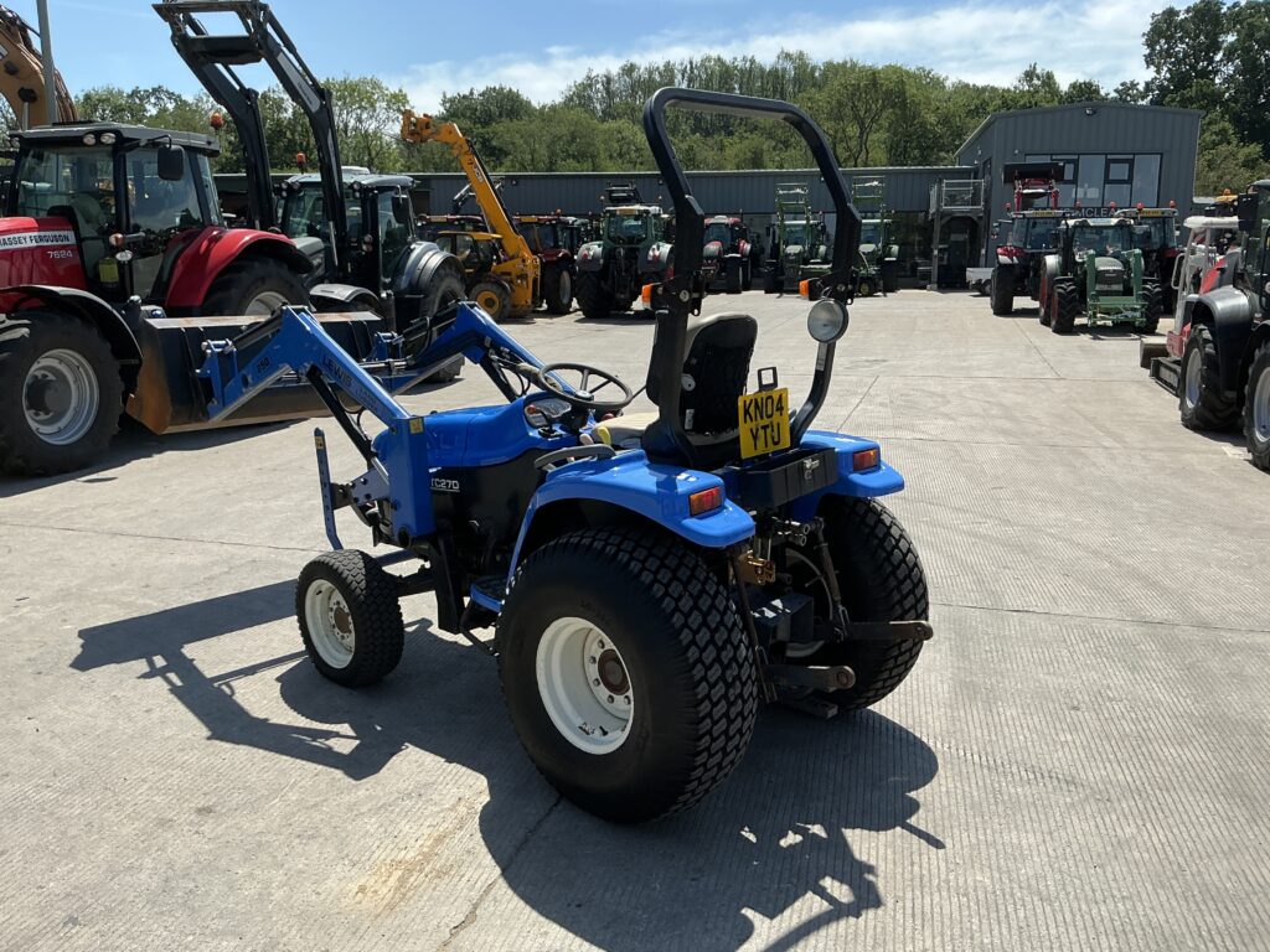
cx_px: 635
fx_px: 1027
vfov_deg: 49.7
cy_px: 476
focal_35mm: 28
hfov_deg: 63.4
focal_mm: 3
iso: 25
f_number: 1.8
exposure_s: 1/1675
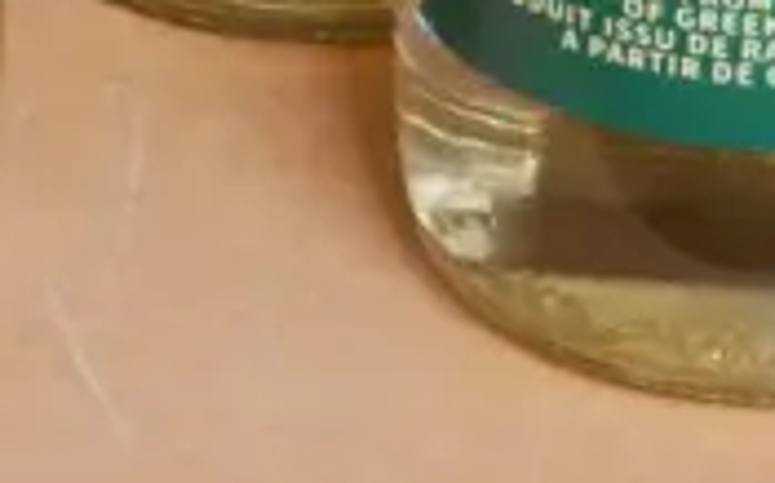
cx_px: -71
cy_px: -1188
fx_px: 6541
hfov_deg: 6.7
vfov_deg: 4.0
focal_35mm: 310
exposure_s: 1/15
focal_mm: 25
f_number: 4.5
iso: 3200
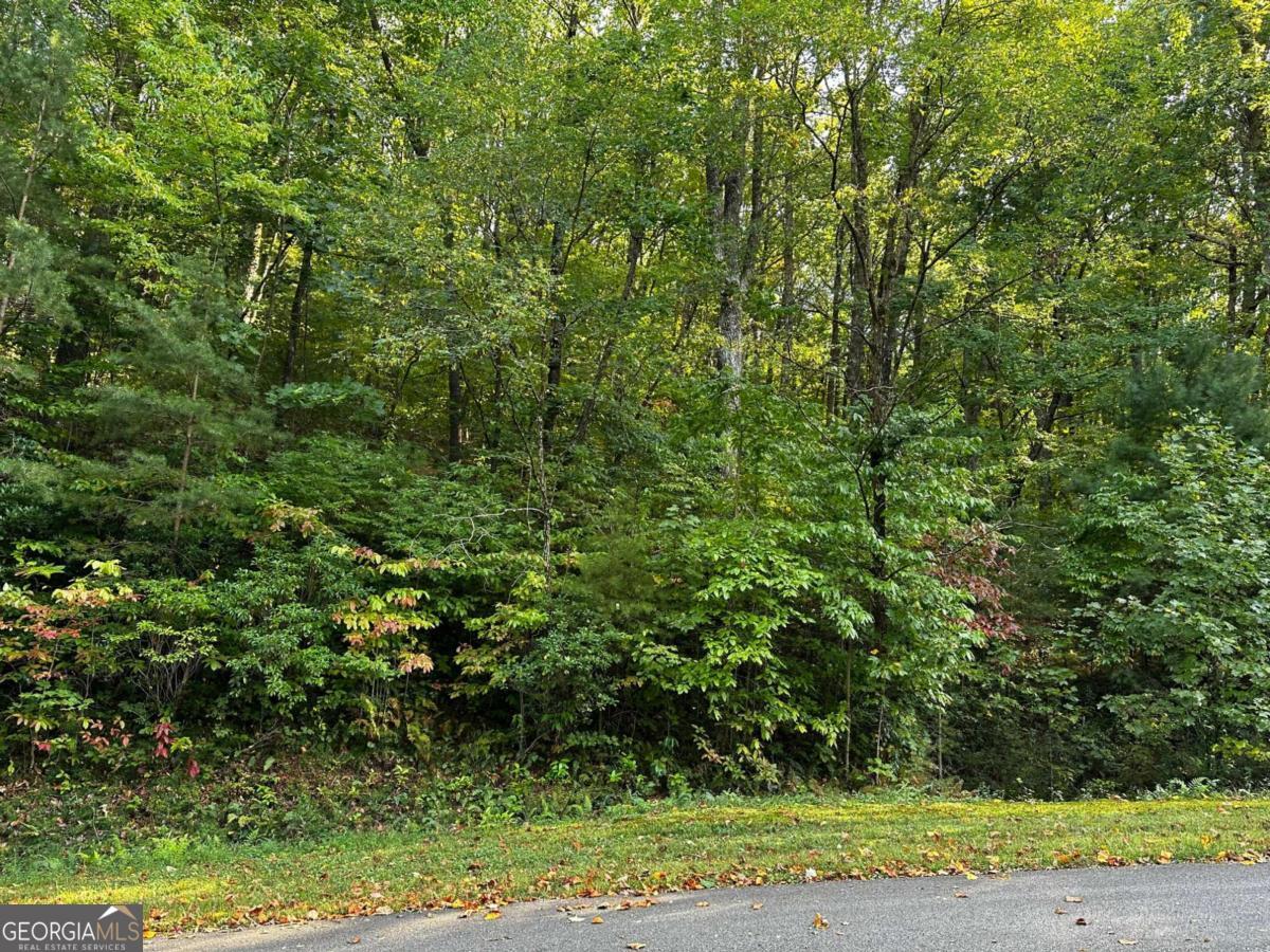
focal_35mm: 24
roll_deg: -2.0
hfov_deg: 71.6
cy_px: 476
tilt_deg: +13.6
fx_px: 881
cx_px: 635
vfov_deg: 56.8
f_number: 1.78
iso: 125
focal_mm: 6.86
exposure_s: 1/121
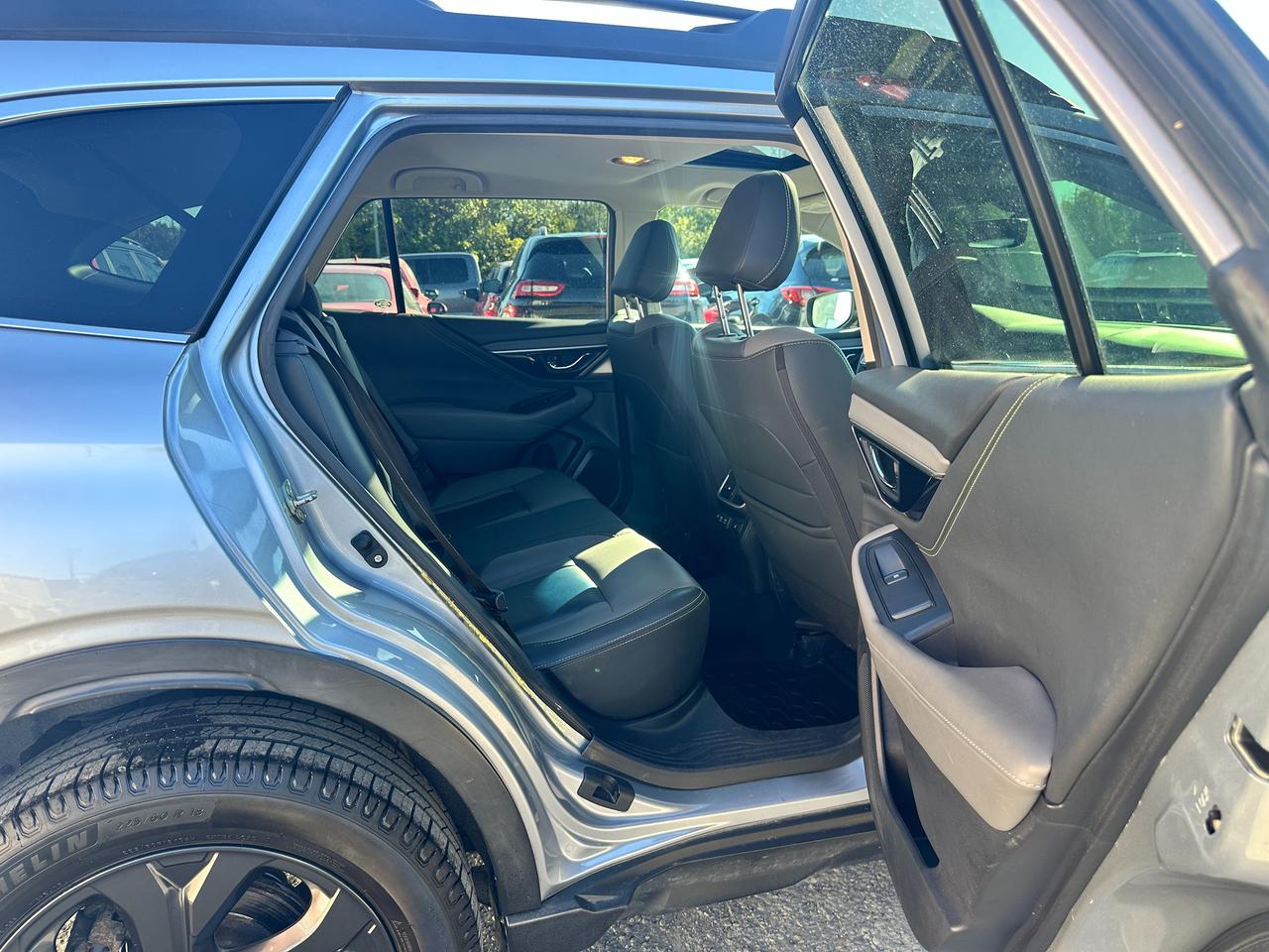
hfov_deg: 71.6
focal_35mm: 24
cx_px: 634
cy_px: 476
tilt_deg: -11.2
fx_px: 880
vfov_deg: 56.8
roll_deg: +1.1
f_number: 1.78
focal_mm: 6.86
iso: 64
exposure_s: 1/205
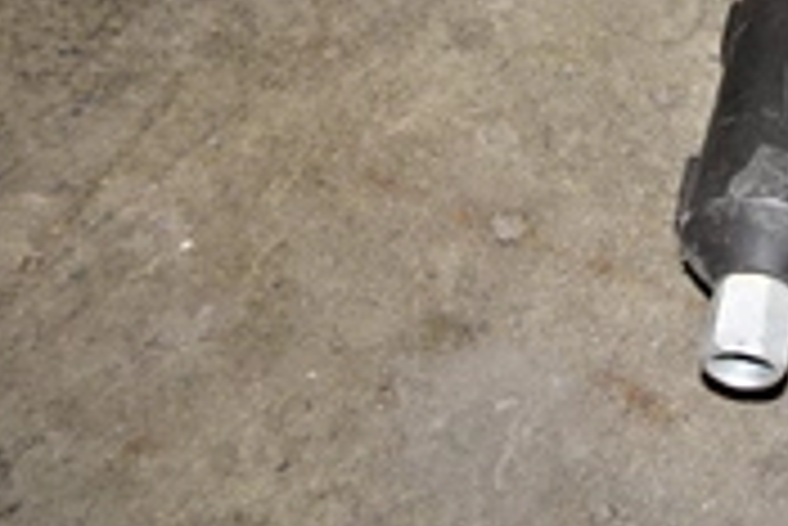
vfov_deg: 22.5
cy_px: -49
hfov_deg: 31.0
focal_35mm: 57
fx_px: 1249
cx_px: 878
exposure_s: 1/30
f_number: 3.5
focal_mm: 4.1
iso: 200
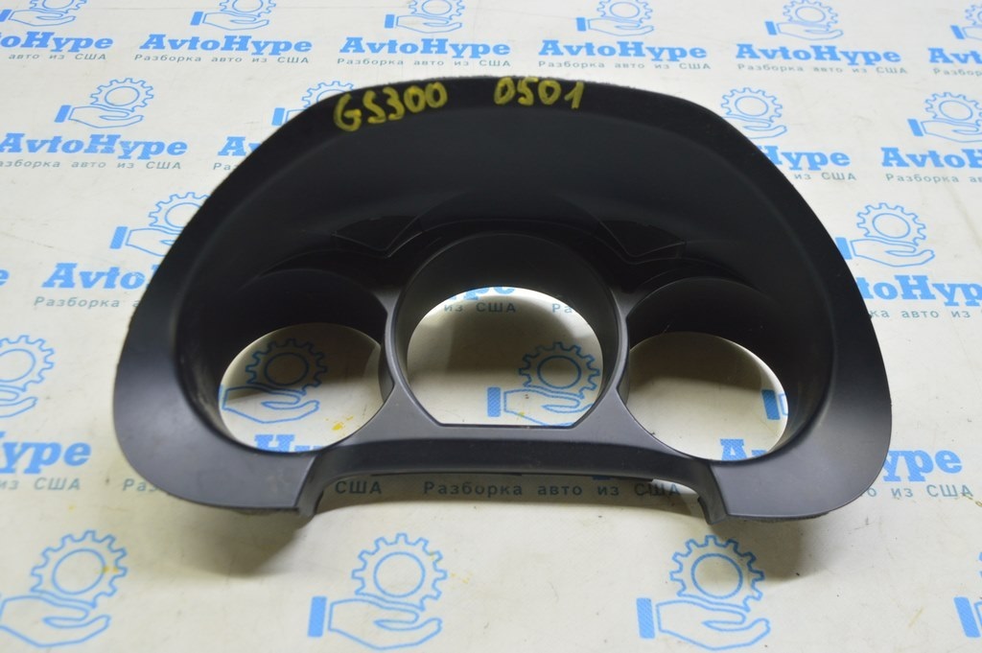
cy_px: 326
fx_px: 1063
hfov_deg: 49.6
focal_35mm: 39
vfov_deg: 34.2
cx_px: 491
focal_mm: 26
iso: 400
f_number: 5.6
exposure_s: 1/15
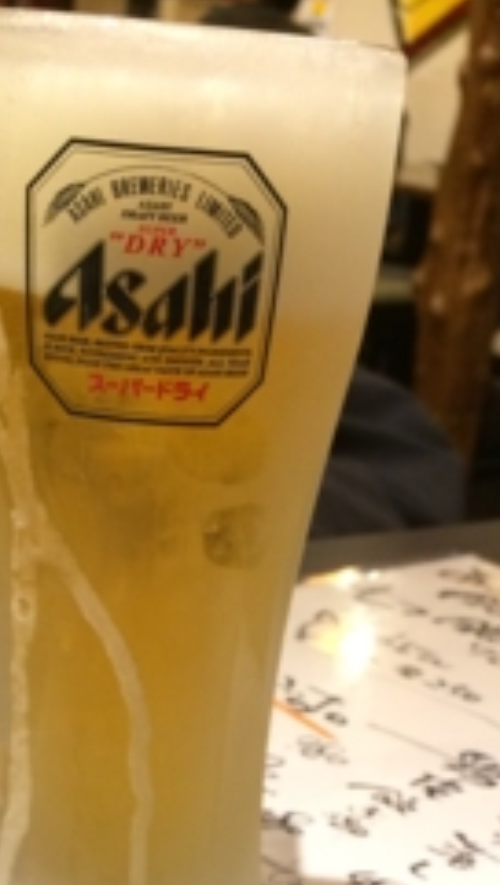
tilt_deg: -28.0
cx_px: 165
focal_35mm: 59
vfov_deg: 33.3
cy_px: 819
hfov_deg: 20.4
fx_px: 1387
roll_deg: -2.7
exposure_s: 1/33
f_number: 2.2
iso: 250
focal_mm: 4.15
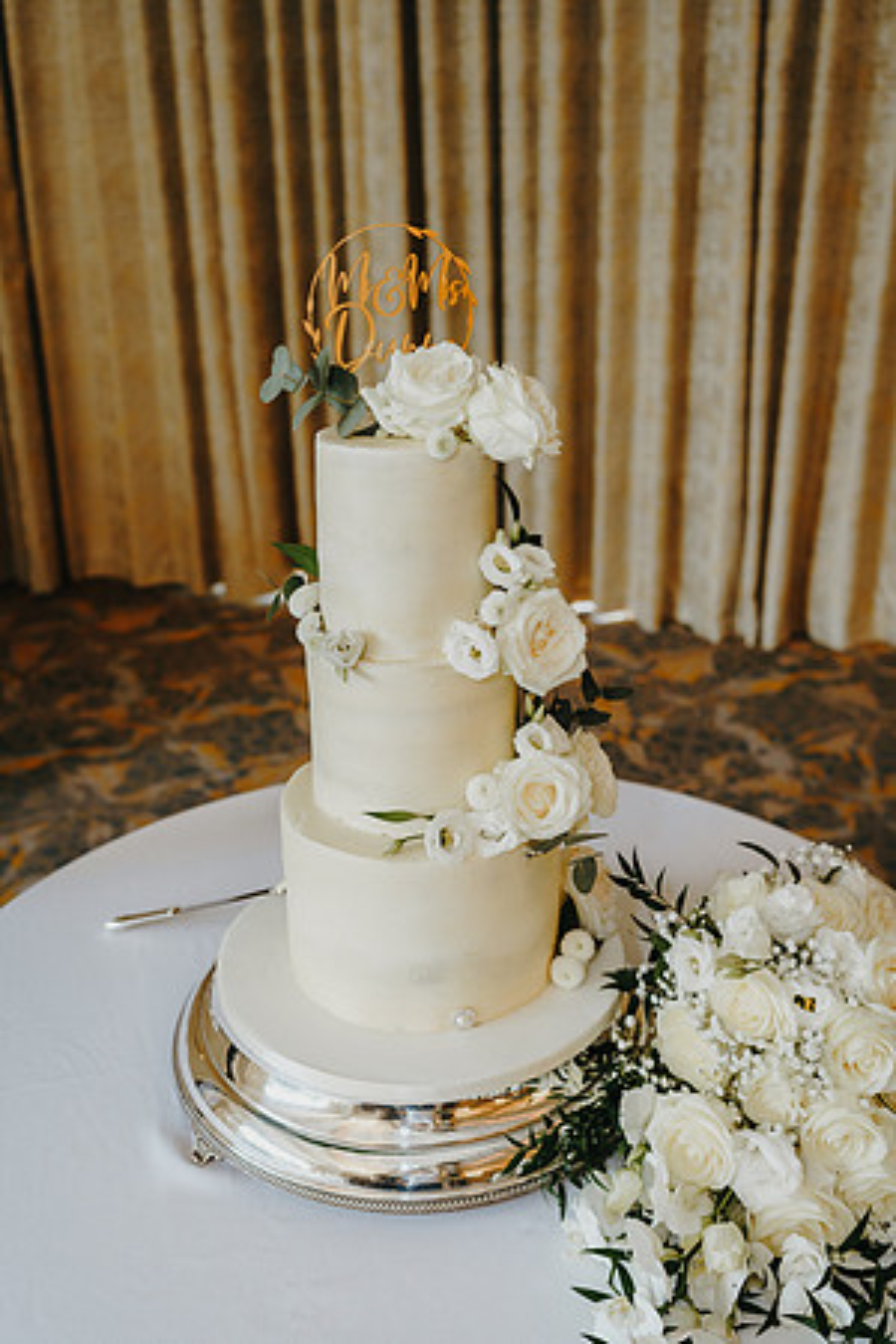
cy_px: 672
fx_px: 1307
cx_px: 448
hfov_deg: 37.9
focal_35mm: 35
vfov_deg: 54.4
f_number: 2.8
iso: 500
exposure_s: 1/200
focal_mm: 35
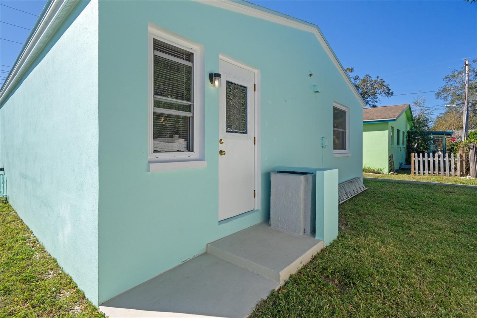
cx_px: 238
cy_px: 159
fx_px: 225
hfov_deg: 93.3
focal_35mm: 17
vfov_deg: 70.4
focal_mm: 17
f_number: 8
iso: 320
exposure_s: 1/250
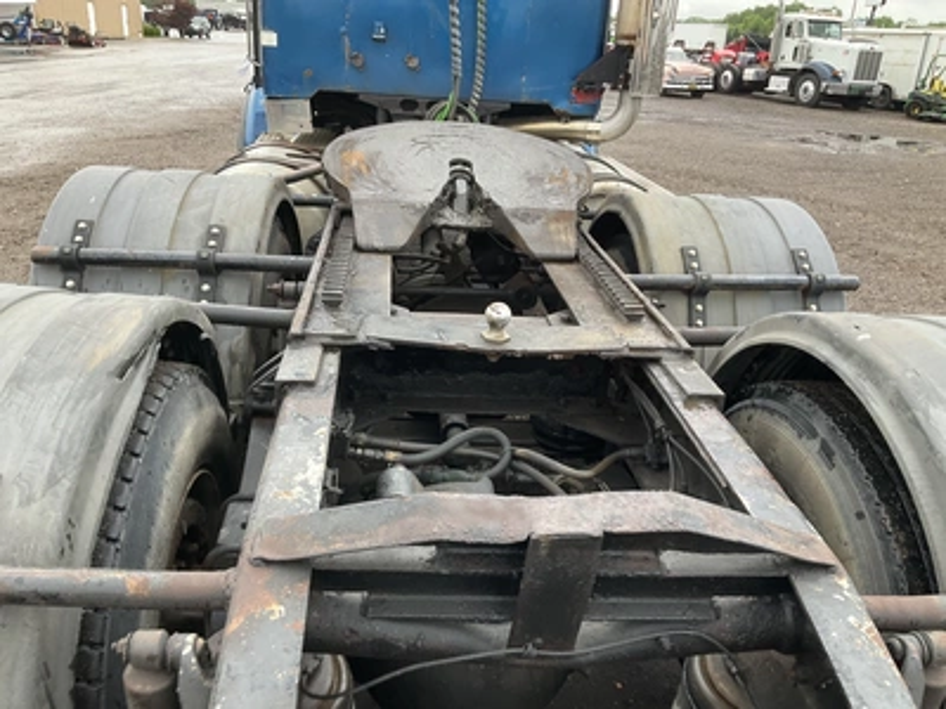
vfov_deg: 48.2
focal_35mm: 29
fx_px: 793
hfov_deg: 61.7
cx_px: 473
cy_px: 354
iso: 25
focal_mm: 3
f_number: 1.8
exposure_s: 1/122
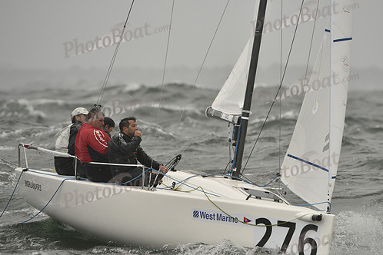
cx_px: 211
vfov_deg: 3.0
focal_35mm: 466
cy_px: 138
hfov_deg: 4.4
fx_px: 4957
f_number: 5.6
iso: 400
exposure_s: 1/1000
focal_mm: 400
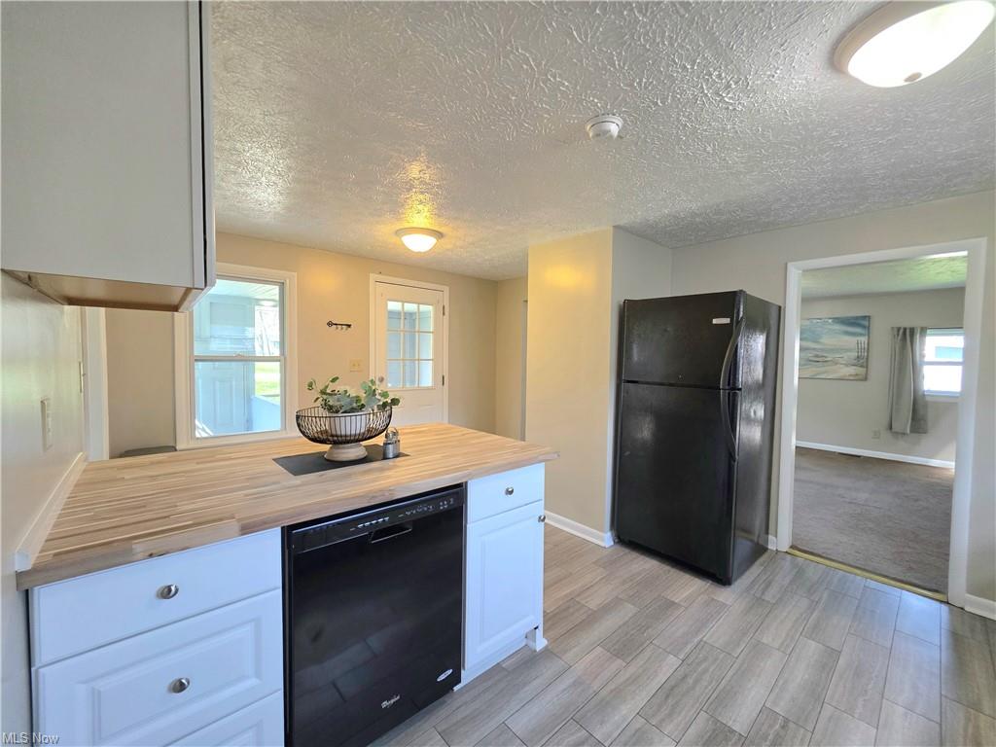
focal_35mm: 13
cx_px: 498
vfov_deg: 89.9
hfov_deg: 106.2
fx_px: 374
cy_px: 374
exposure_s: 1/120
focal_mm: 2.2
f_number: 1.9
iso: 200
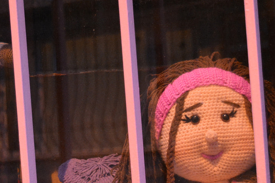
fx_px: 718
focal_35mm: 94
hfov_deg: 21.7
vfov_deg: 14.3
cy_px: 183
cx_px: 122
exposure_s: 1/30
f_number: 4
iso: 2800
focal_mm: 26
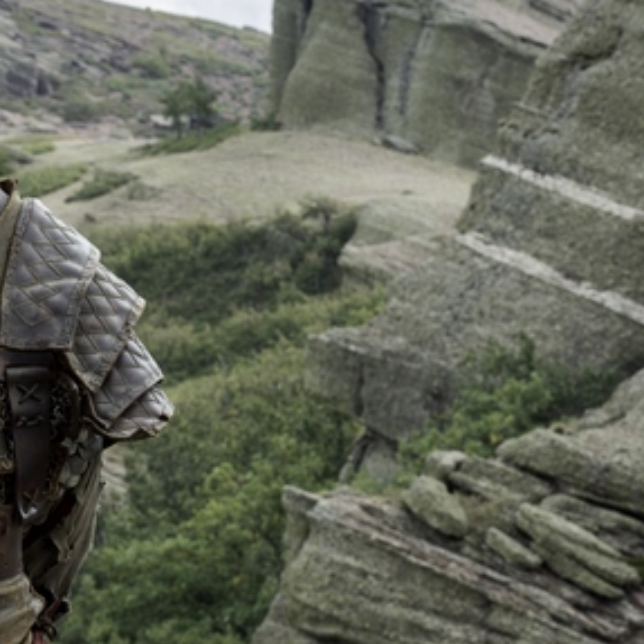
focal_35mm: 203
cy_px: 397
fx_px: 4273
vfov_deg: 8.6
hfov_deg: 8.6
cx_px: -9
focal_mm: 98
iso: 800
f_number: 20
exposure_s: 1/100
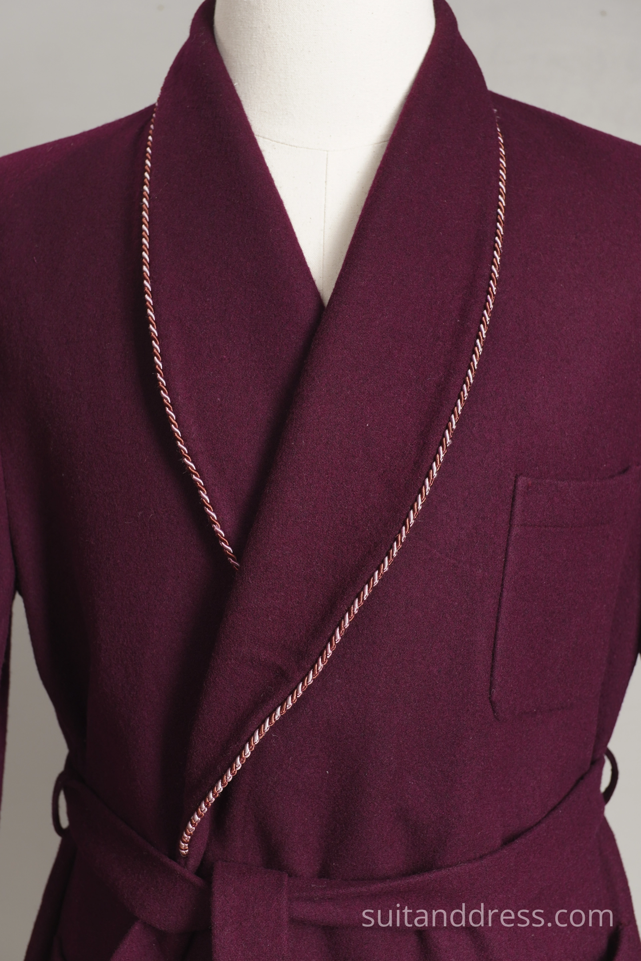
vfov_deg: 41.1
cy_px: 480
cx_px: 320
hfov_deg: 28.1
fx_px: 1282
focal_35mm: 48
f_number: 5.6
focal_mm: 32
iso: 200
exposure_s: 1/13
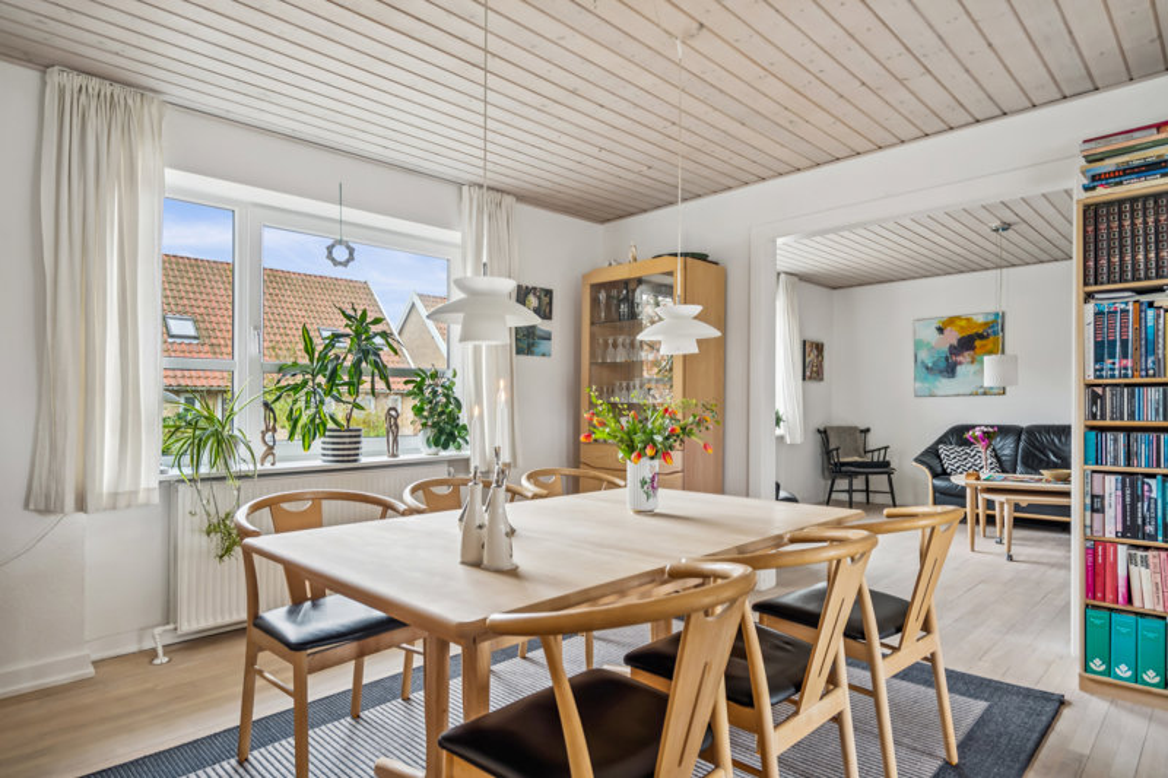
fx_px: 649
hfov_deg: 84.0
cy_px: 389
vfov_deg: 61.9
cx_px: 584
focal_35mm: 20
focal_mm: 20
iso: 400
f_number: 4
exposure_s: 1/10
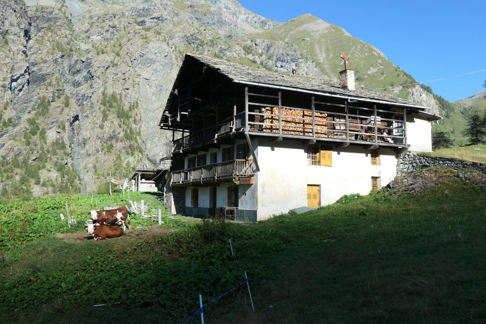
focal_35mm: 32
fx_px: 432
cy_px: 162
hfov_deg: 58.7
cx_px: 243
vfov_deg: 41.1
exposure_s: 1/1000
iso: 200
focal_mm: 11.7
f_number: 4
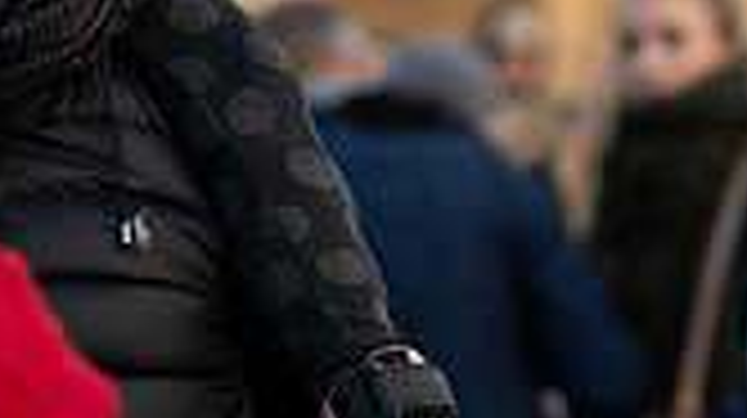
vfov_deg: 3.2
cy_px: -434
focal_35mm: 378
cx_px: 180
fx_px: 7480
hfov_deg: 5.7
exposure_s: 1/640
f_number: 2.8
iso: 640
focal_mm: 103
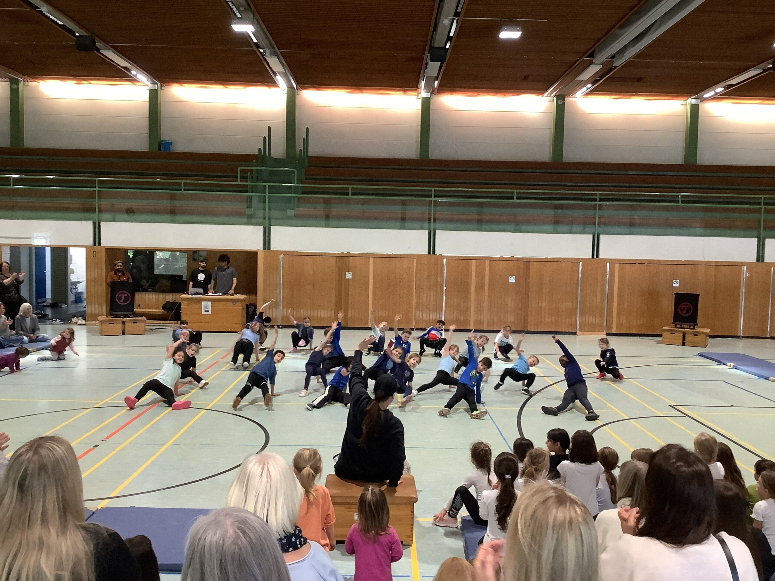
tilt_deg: -3.7
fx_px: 694
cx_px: 388
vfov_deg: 45.4
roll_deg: -1.3
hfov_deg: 58.4
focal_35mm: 31
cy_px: 290
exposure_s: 1/50
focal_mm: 3.3
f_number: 2.4
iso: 200
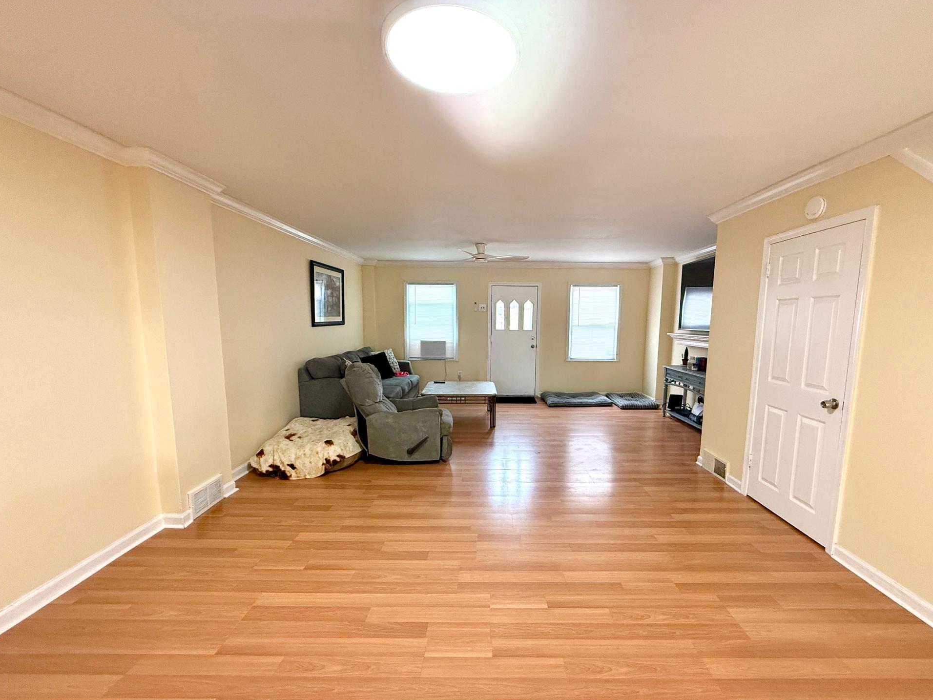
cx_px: 496
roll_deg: -0.1
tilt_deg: -7.4
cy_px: 371
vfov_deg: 81.7
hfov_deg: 98.0
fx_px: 404
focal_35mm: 15
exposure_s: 1/120
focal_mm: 2.22
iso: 320
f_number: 2.2
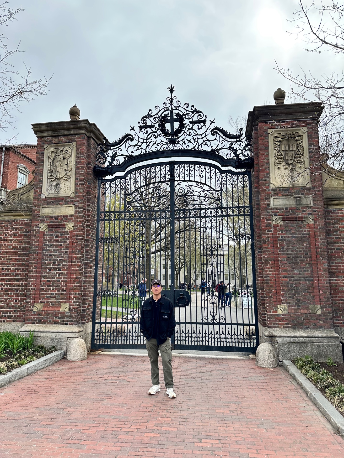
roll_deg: -0.7
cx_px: 172
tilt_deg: +9.8
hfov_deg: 56.8
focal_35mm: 24
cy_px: 229
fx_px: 318
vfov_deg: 71.6
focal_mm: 6.86
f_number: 1.78
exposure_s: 1/4016
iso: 80
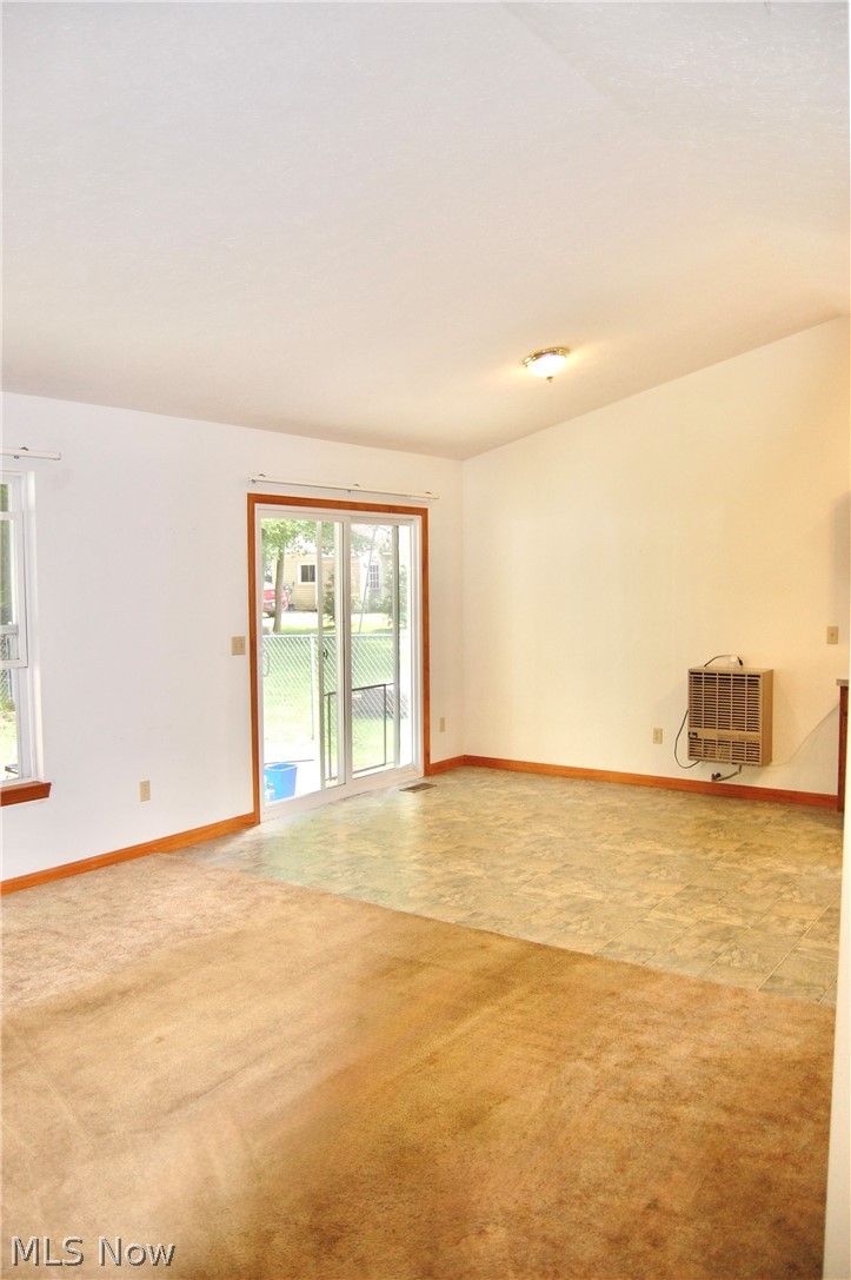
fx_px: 959
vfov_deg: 67.4
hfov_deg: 47.9
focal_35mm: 27
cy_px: 640
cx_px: 426
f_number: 3.5
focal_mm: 18
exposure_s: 1/80
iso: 400
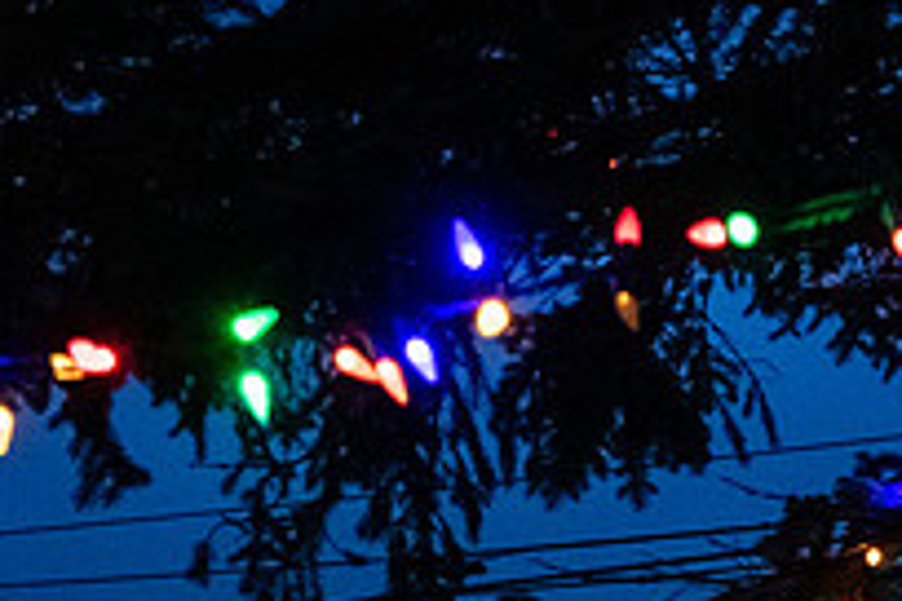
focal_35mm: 156
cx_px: 1273
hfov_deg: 12.6
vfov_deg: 8.7
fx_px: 3908
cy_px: 767
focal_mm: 55
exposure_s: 1/30
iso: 3200
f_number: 8
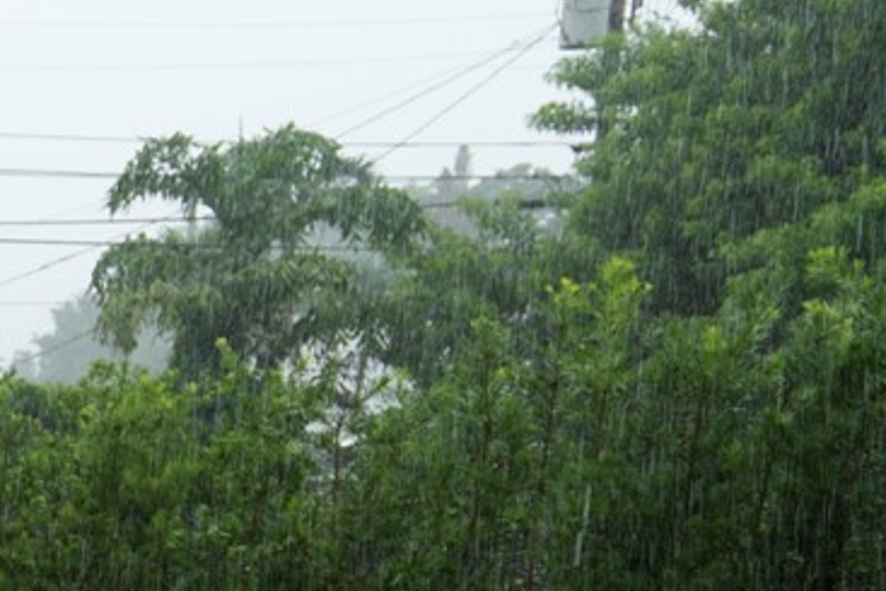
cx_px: -747
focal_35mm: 97
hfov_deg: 17.0
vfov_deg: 13.3
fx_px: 2388
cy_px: 891
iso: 200
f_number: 4
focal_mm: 21
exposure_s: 1/160
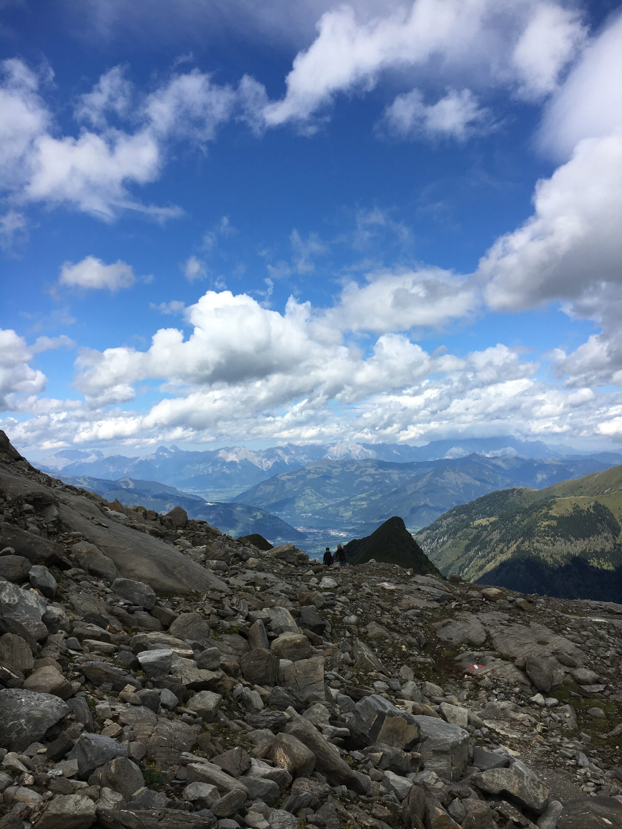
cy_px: 414
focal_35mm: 29
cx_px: 311
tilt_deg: +1.9
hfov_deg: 48.2
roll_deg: +0.8
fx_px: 695
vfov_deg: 61.7
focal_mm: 4.15
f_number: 2.2
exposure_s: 1/2198
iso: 25
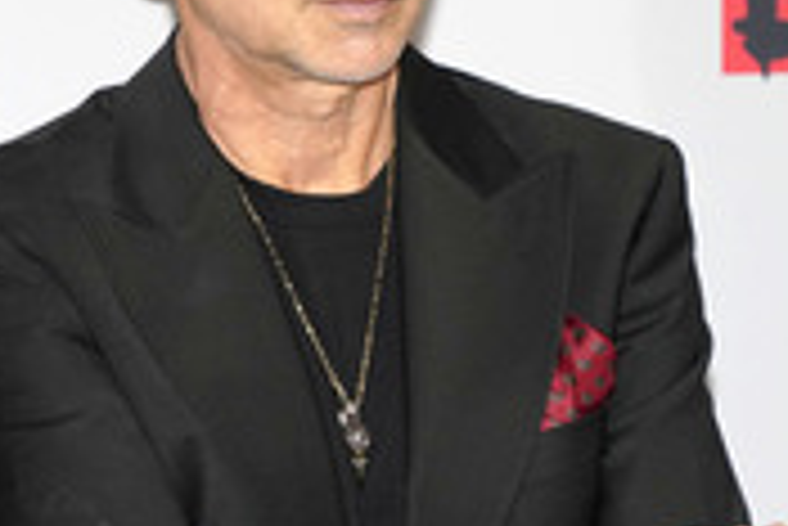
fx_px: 5301
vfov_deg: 5.7
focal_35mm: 242
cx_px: 47
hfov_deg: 8.5
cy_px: 207
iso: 640
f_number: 5.6
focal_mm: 94
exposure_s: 1/100
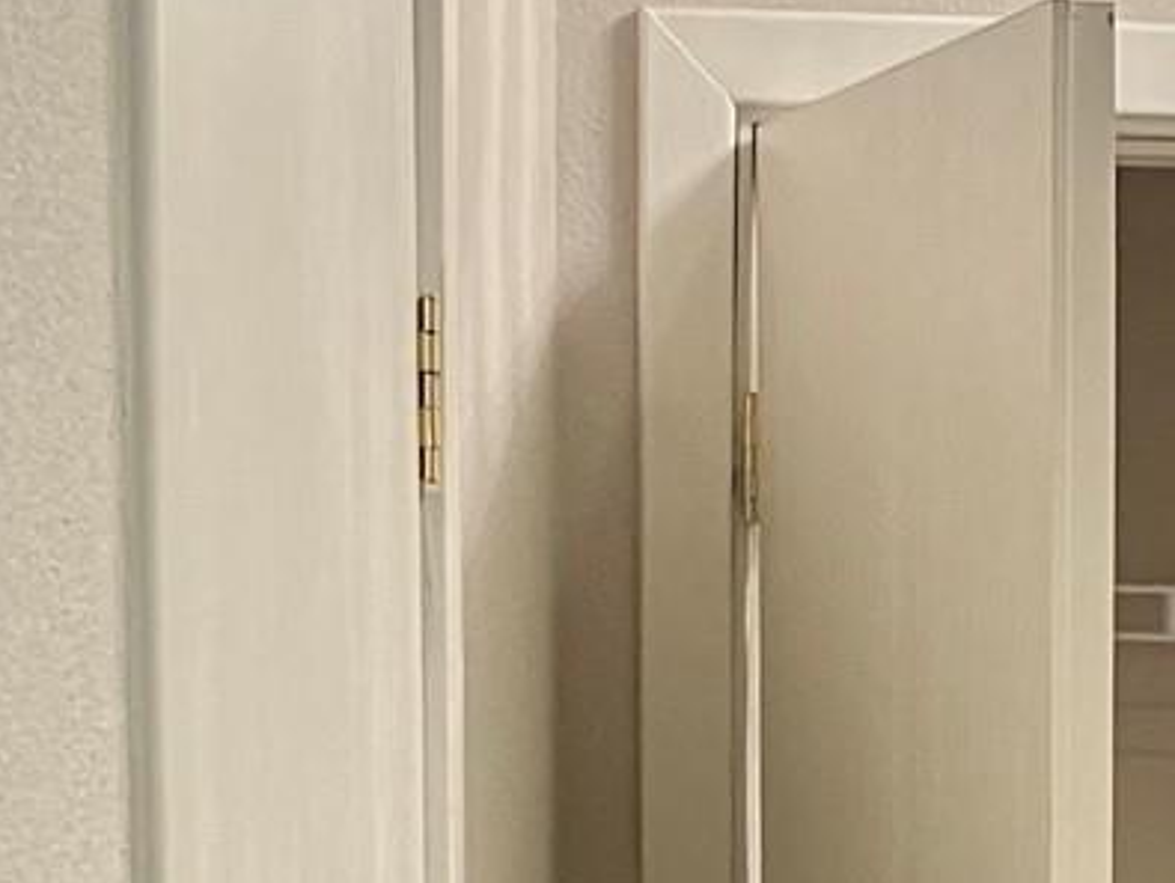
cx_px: 1487
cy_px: 1201
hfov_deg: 13.2
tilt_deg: -5.3
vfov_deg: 10.0
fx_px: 4926
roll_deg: -1.5
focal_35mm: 145
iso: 160
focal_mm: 3.99
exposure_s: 1/60
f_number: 1.8
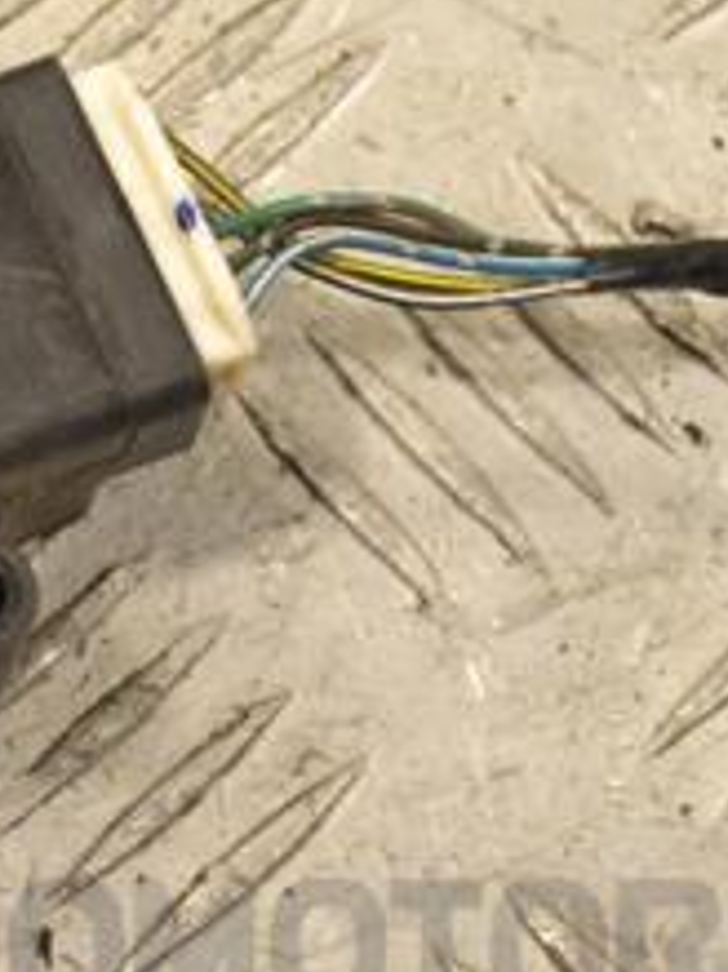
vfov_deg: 9.1
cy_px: 355
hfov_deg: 6.7
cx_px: -413
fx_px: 6100
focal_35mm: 217
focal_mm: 55
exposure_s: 1/320
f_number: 9
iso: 3200
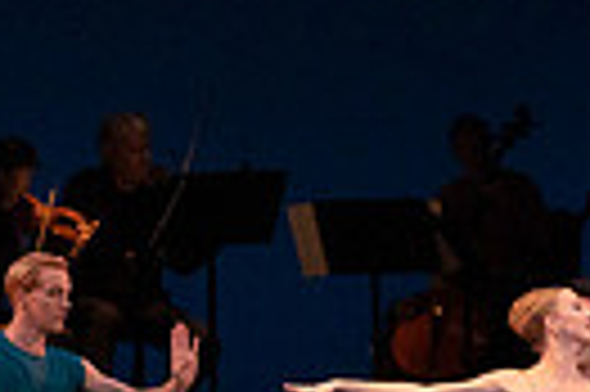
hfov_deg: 2.8
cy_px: 228
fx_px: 12064
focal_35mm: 737
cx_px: 90
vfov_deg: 1.9
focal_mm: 166
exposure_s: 1/400
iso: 8000
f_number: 7.1
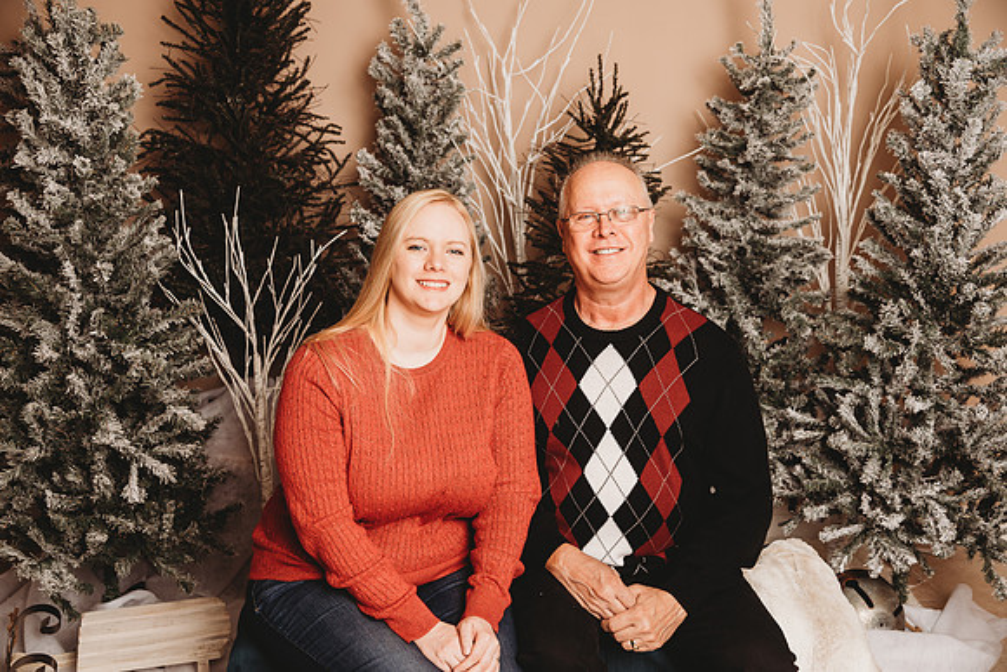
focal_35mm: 38
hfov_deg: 50.7
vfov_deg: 35.1
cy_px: 336
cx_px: 504
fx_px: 1063
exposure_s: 1/160
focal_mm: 38
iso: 100
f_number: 4
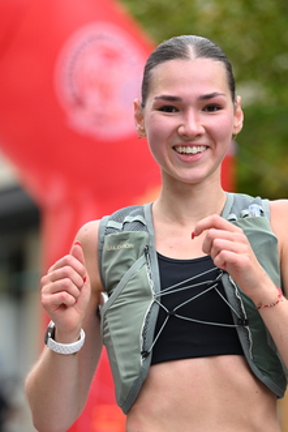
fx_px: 2289
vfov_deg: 10.8
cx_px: 165
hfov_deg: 7.2
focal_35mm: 191
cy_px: 273
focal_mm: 115
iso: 640
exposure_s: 1/2000
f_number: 2.8
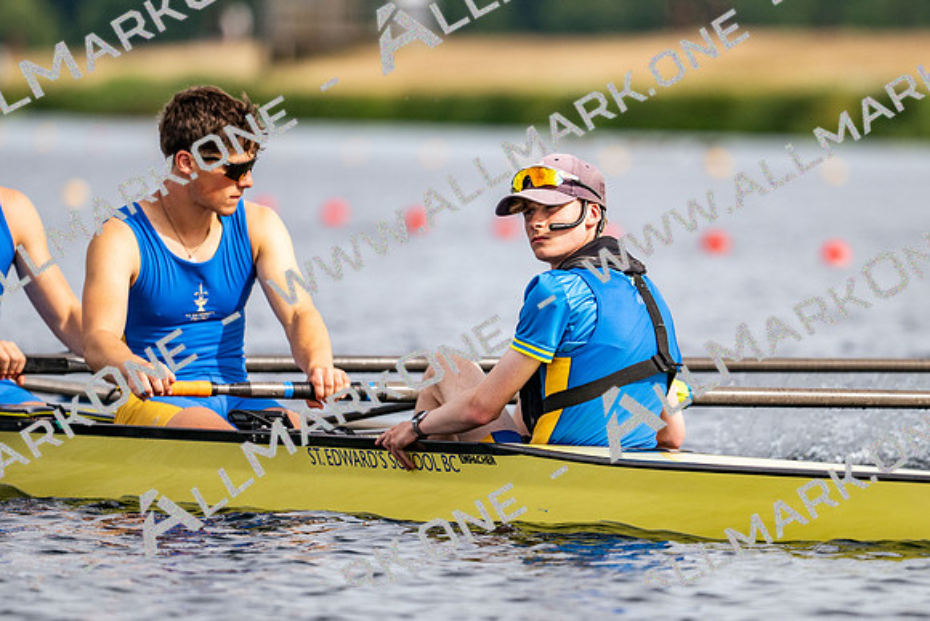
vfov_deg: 2.3
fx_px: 15511
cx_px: 465
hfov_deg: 3.4
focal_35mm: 600
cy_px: 310
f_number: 4.5
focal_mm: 400
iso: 280
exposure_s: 1/2500
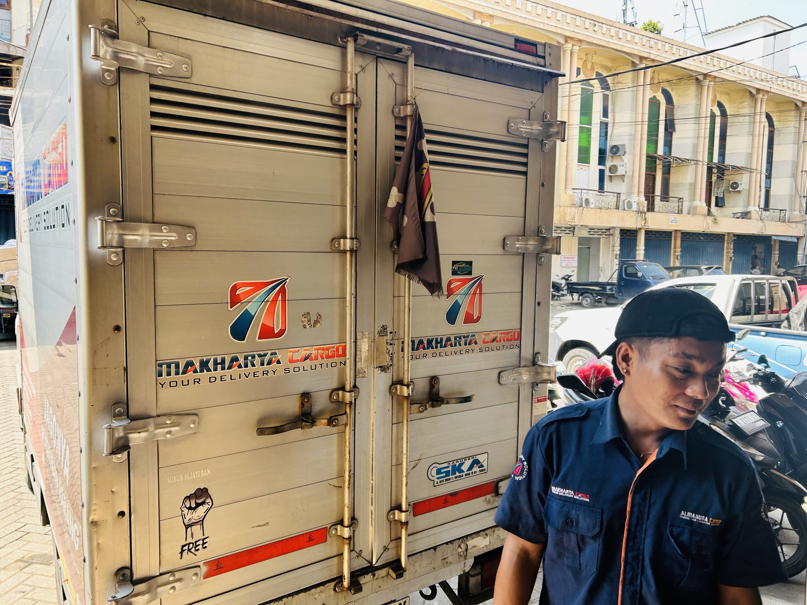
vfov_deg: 53.1
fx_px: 606
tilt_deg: -4.0
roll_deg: -0.3
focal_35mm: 26
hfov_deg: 67.3
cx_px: 404
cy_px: 302
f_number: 1.5
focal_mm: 5.7
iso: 50
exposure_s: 1/361
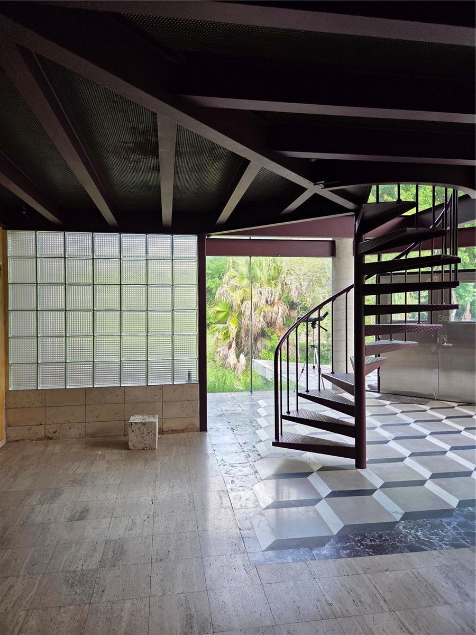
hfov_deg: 58.9
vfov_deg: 73.9
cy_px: 318
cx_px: 238
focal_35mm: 23
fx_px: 422
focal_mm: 5.4
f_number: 1.8
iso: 100
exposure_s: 1/180
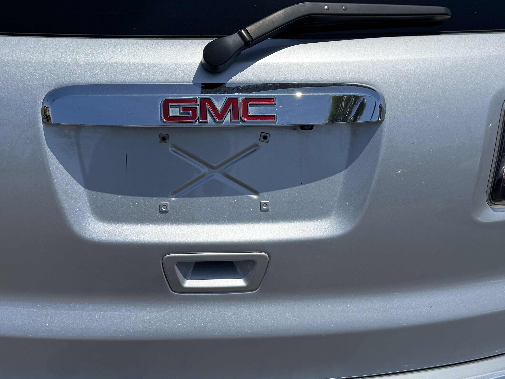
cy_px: 142
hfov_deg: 41.0
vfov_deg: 31.4
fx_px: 671
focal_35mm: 46
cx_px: 195
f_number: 1.78
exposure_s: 1/8130
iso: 100
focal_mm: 6.76
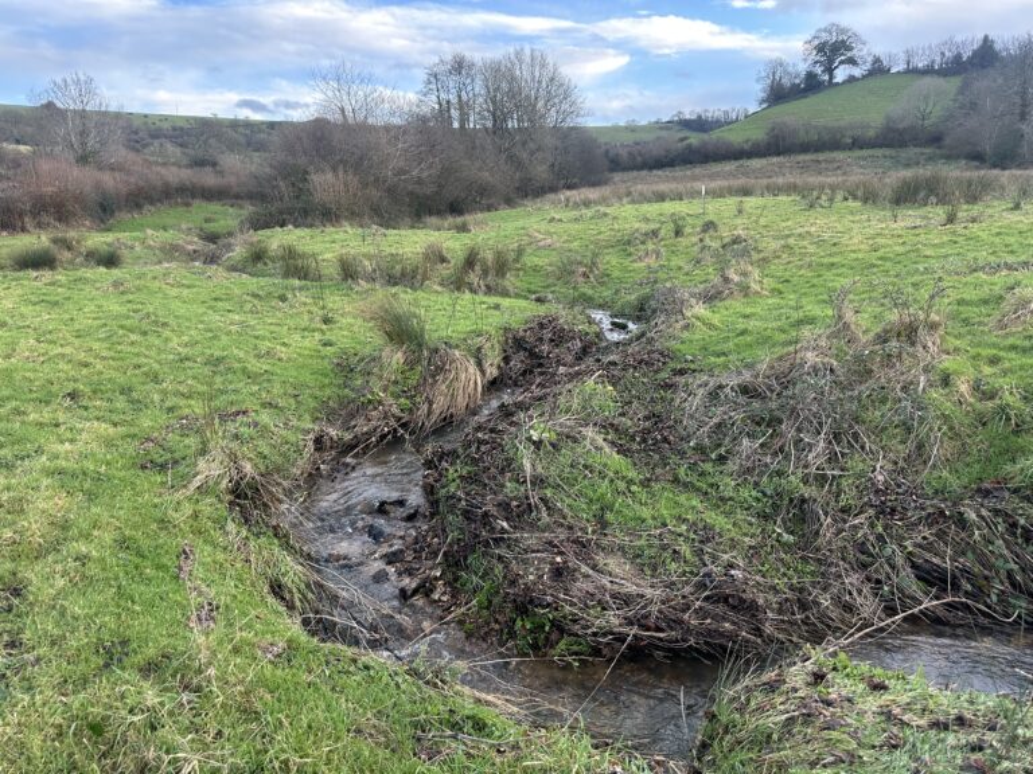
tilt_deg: -12.3
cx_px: 516
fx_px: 716
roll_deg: +1.4
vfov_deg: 56.8
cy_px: 387
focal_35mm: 24
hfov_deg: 71.6
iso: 80
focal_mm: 6.86
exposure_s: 1/184
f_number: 1.78
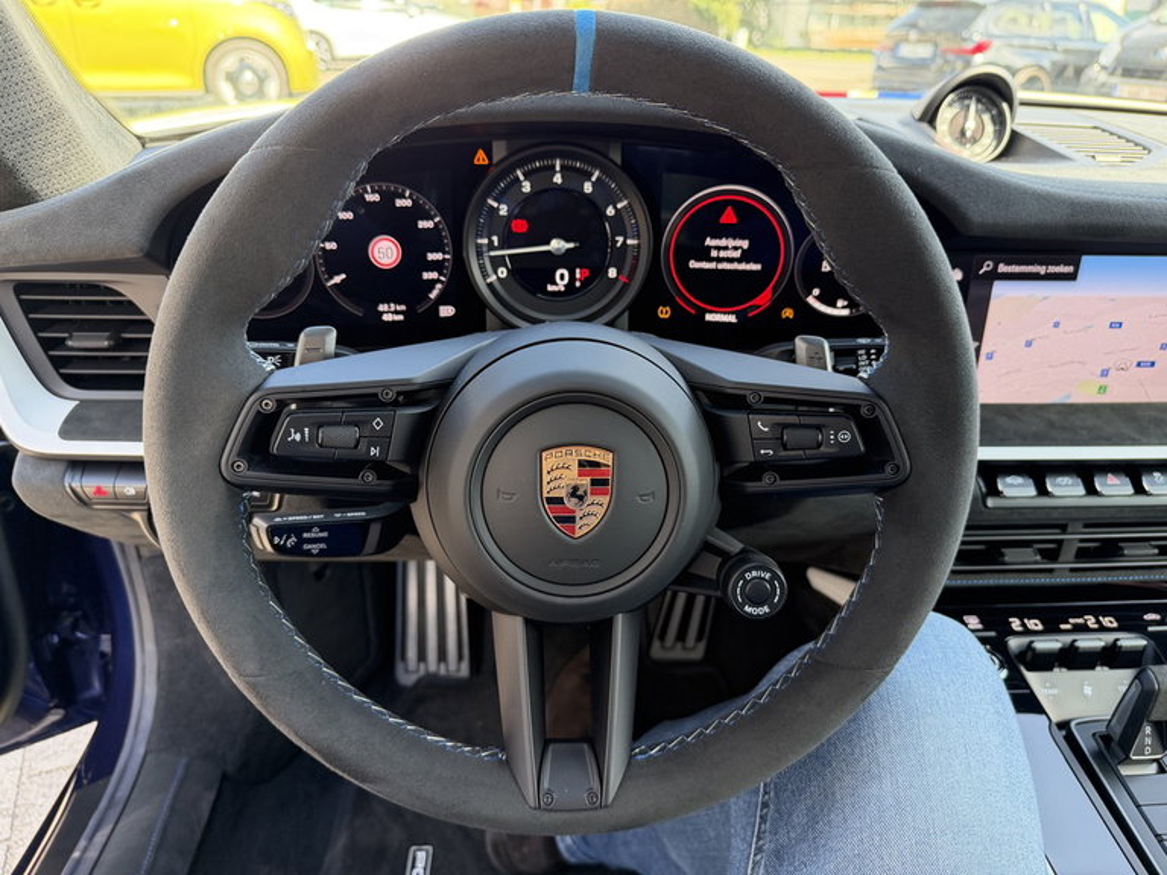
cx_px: 584
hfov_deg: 71.6
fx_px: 809
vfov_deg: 56.8
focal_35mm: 24
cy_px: 438
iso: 200
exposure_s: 1/195
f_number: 1.78
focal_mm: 6.76
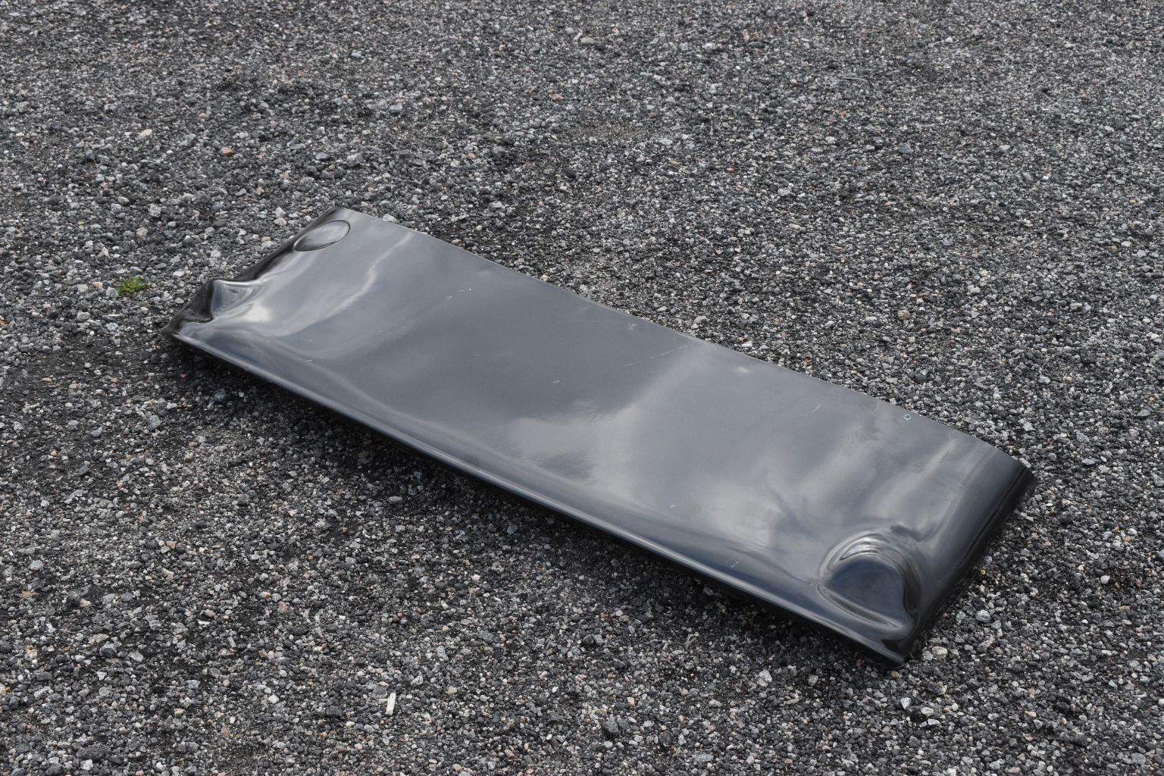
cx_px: 582
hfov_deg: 35.1
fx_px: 1843
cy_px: 388
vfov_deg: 23.8
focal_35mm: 57
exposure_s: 1/400
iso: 1250
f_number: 10
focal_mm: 38
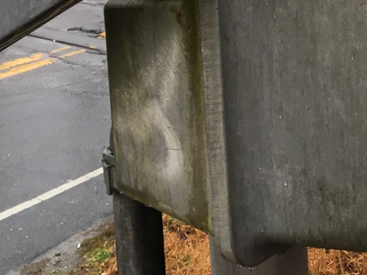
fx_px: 816
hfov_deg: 23.9
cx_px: 394
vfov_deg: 17.8
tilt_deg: -5.7
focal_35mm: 77
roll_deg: +3.6
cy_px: -86
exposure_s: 1/40
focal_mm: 4.15
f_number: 2.2
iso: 25
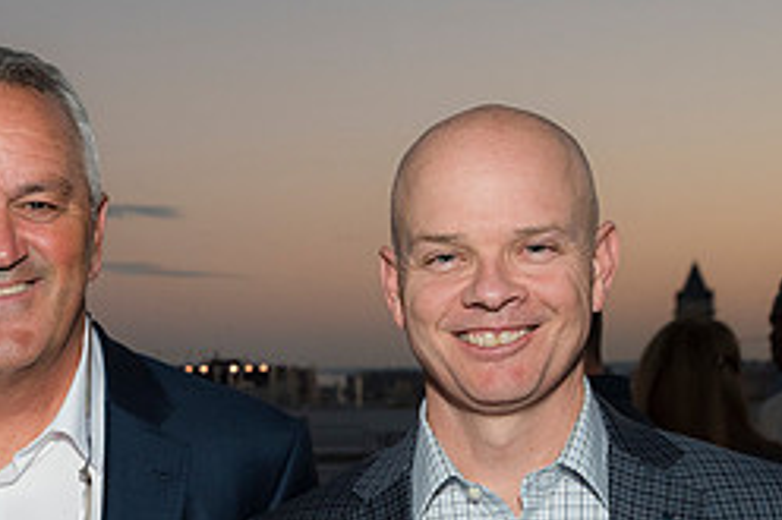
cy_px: 477
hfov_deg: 22.1
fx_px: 1932
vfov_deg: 15.2
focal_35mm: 89
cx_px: 16
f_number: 5.6
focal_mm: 38
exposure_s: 1/125
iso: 800
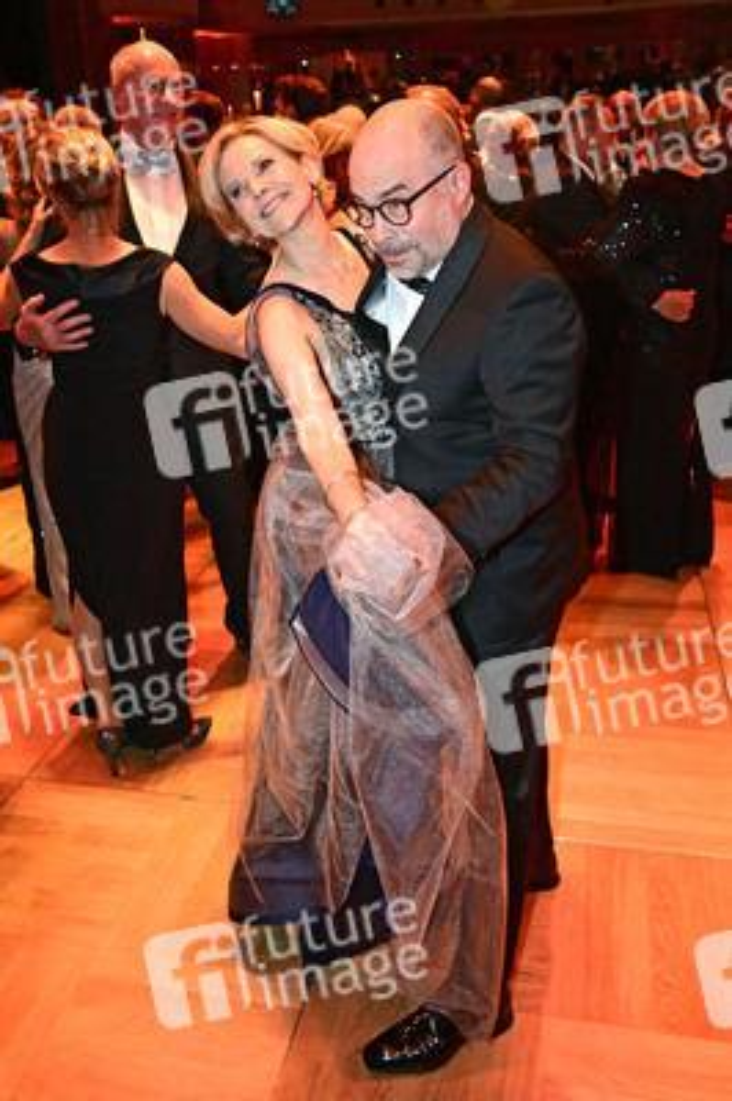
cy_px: 550
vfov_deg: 73.8
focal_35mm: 24
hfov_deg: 53.1
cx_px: 366
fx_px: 733
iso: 2500
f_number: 6.3
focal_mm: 24
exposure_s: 1/160
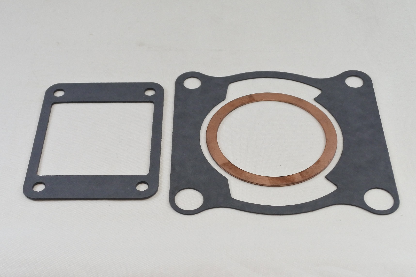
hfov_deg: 50.7
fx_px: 439
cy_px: 138
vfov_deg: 35.1
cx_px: 208
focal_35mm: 38
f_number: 4
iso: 400
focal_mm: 14.3
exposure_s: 1/200
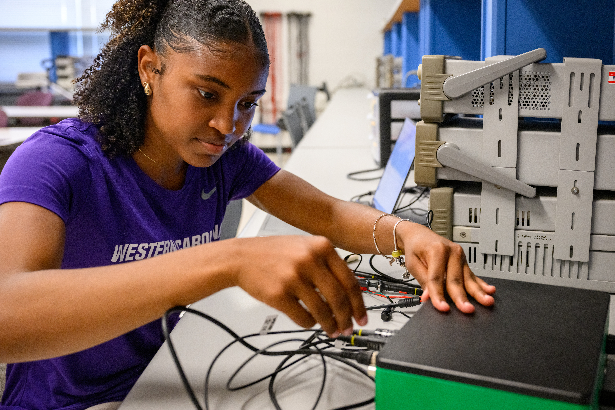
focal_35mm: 36
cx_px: 308
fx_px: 615
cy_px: 205
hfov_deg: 53.1
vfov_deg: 36.9
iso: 3200
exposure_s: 1/200
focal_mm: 36
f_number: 4
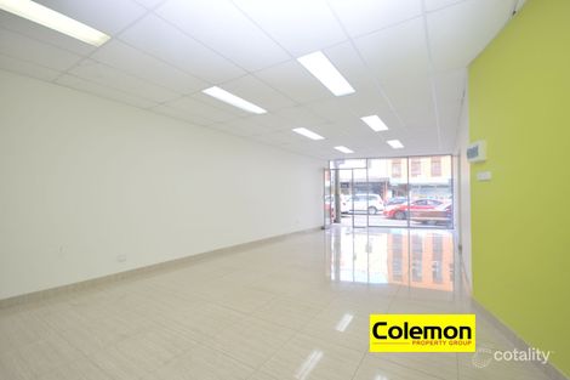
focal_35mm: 15
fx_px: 237
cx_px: 285
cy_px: 190
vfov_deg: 77.3
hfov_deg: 100.4
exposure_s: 1/80
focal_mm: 10
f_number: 4.5
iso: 400
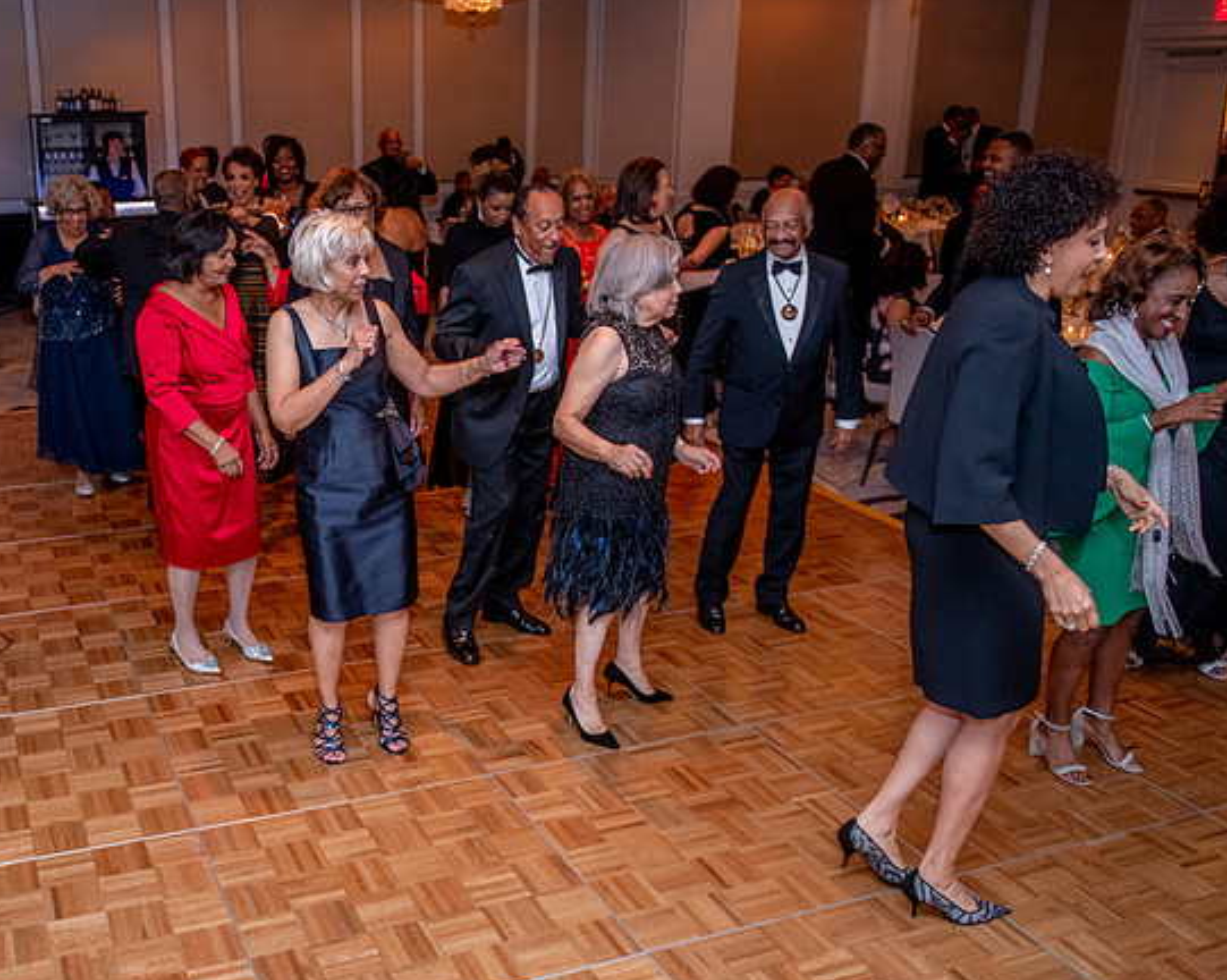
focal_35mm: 34
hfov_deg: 50.8
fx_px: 1234
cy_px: 529
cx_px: 317
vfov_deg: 43.3
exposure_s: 1/60
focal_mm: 24
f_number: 3.2
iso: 1000
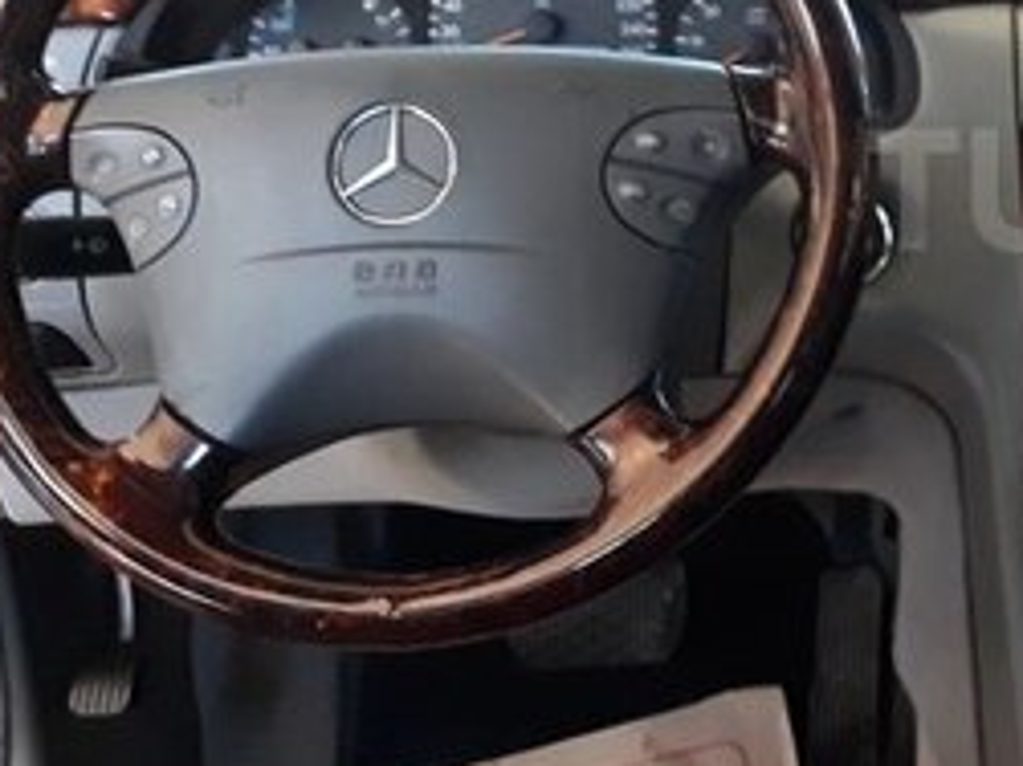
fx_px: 2097
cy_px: 189
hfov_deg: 24.4
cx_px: 1284
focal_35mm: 71
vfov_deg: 20.5
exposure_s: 1/33
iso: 160
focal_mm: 3.71
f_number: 1.7
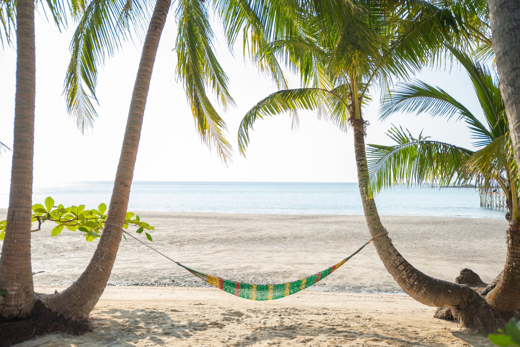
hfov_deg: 46.4
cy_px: 174
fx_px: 607
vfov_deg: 31.9
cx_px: 260
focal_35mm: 42
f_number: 2.8
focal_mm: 42
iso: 200
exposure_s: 1/2500
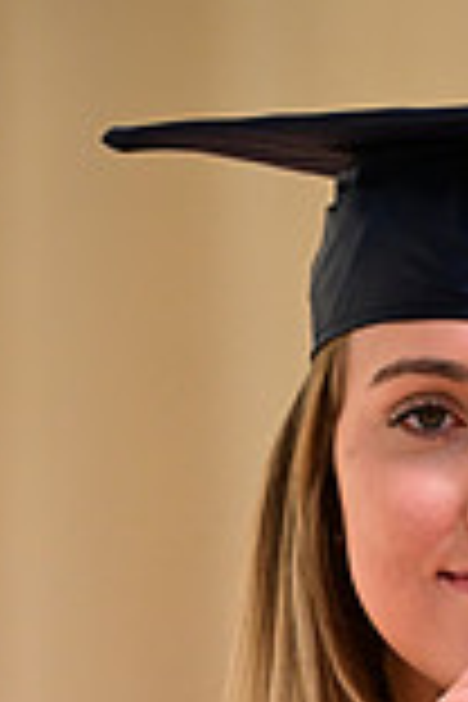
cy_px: 1300
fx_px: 13766
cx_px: 407
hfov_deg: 1.9
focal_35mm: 706
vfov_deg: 2.9
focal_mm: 190
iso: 1250
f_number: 4.5
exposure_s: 1/2500
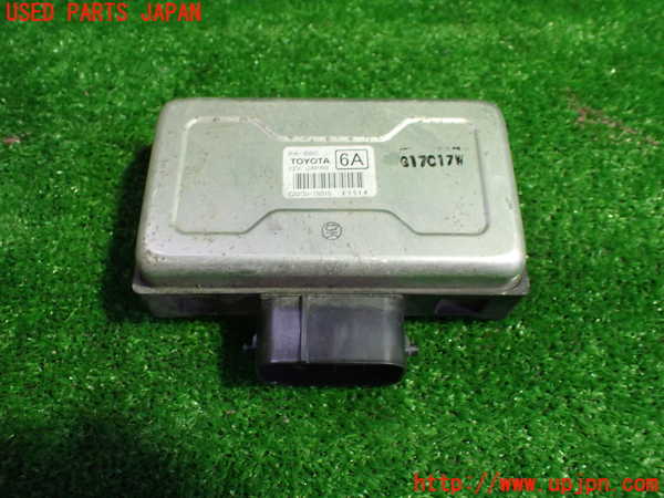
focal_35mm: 30
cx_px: 332
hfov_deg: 60.0
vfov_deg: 46.8
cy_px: 249
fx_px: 575
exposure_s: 1/125
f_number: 2.3
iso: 800
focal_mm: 5.4
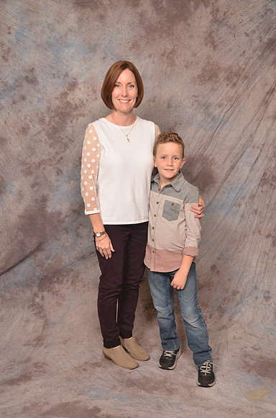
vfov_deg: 49.6
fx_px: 451
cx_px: 138
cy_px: 209
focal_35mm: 39
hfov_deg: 34.1
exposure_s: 1/60
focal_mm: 26
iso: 200
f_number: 5.6
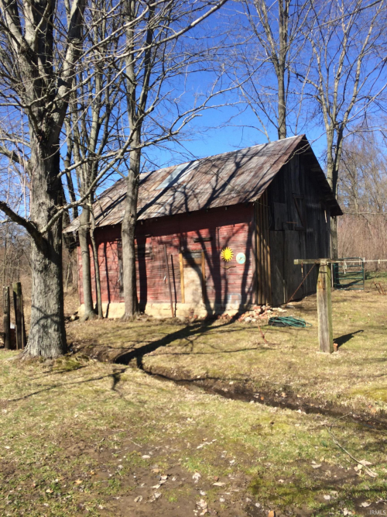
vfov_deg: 61.7
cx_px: 194
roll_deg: +4.8
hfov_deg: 48.2
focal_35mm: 29
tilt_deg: -6.7
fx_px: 432
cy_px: 258
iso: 32
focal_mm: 4.15
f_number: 2.2
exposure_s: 1/1244
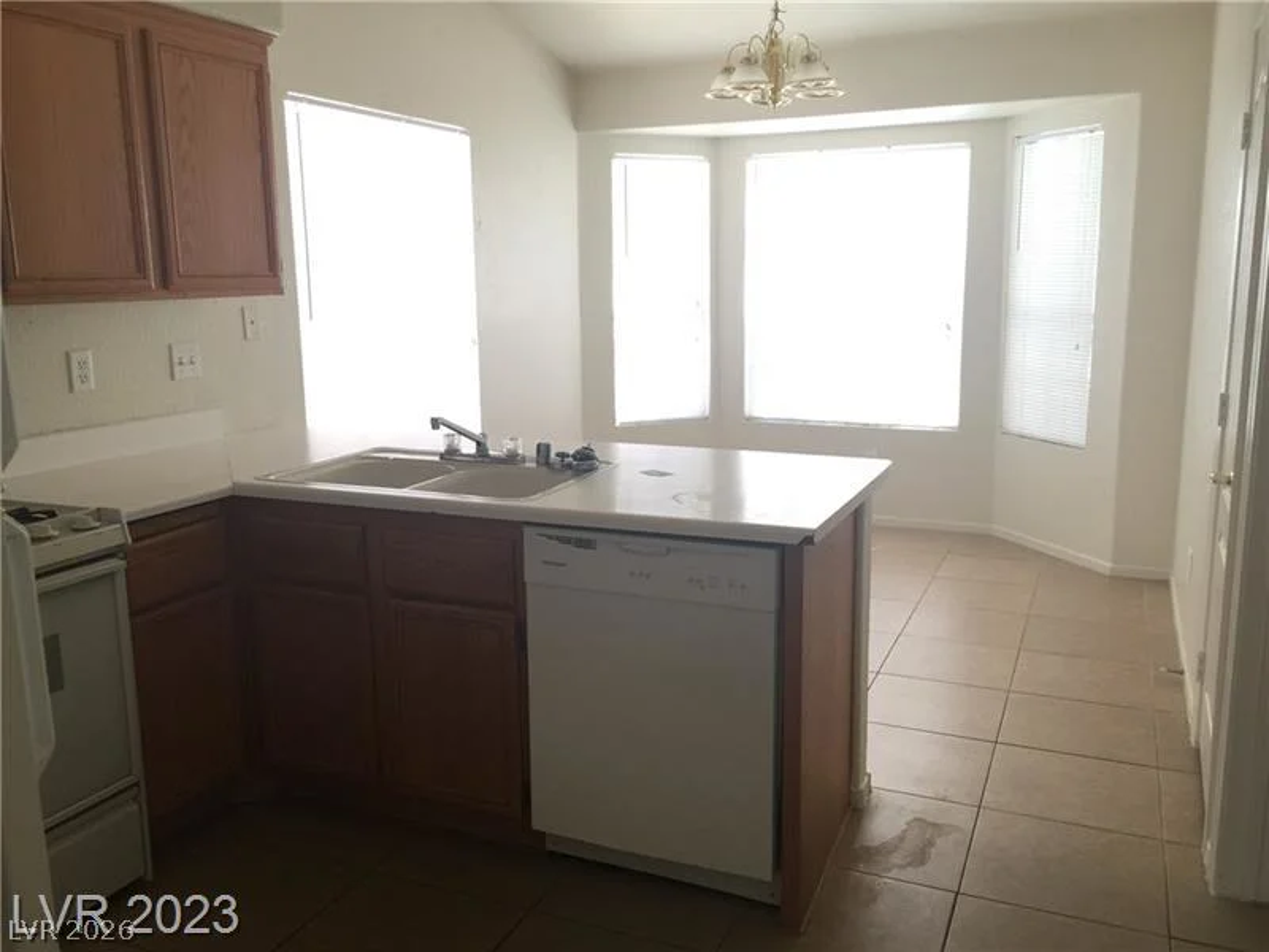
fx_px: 1063
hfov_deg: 61.7
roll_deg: -1.2
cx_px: 634
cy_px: 476
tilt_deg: -9.4
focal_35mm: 29
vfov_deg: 48.2
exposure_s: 1/40
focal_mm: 4.15
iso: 32
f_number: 2.2
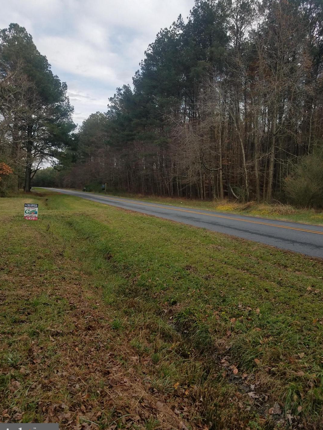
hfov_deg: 49.8
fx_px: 348
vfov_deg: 63.4
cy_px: 216
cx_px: 157
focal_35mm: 28
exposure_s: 1/684
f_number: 1.7
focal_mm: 4.2
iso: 40
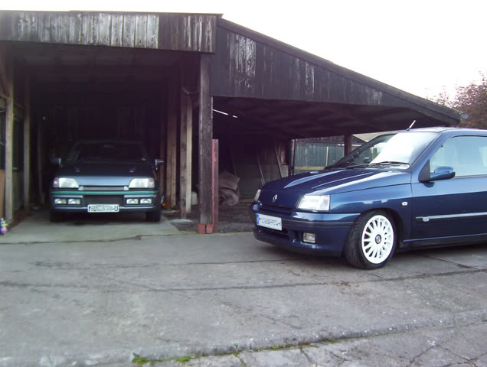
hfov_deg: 51.3
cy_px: 184
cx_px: 244
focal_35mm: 36
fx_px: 508
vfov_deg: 39.8
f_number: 2.76
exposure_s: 1/44.1
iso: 100
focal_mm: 5.54
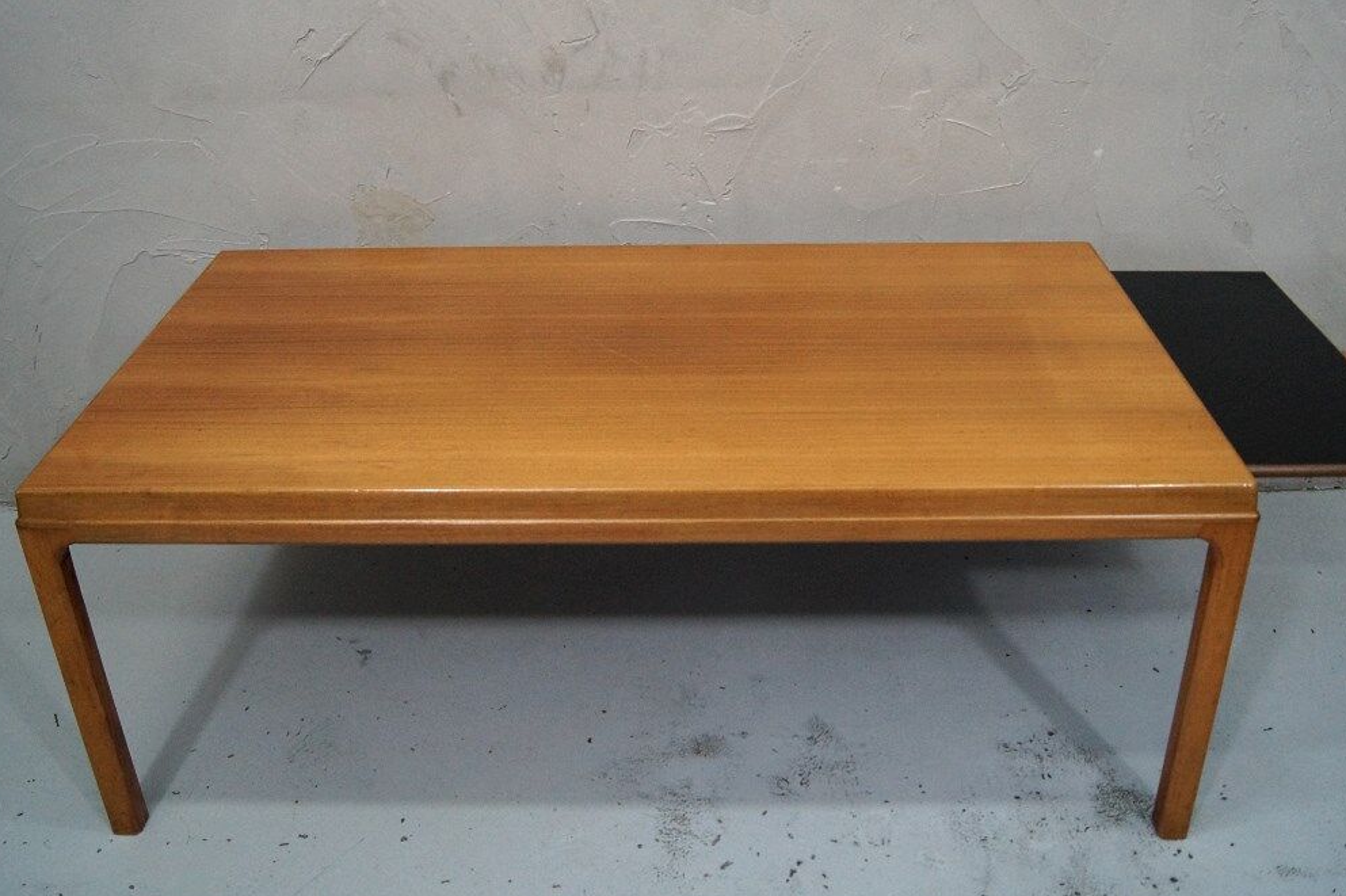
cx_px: 683
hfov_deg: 55.8
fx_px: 1271
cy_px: 388
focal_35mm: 34
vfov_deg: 38.8
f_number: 3.5
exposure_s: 1/160
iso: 1600
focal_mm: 18
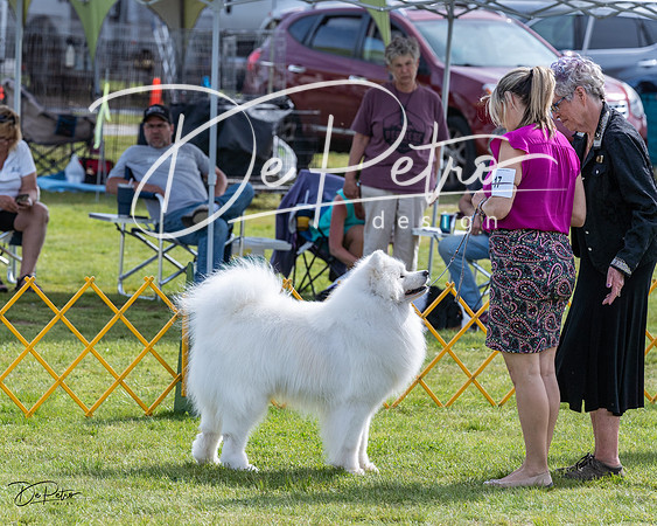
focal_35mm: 228
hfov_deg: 8.5
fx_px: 4424
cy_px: 229
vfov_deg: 6.8
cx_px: 278
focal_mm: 179
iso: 320
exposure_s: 1/1250
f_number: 5.6
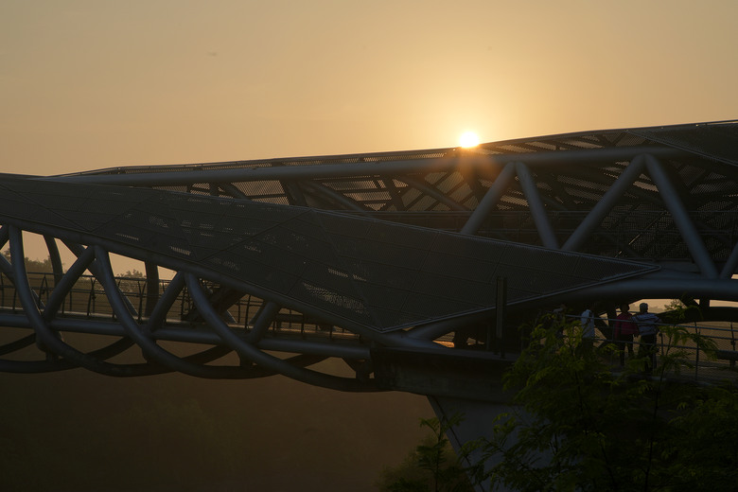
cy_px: 246
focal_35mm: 85
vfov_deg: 16.1
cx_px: 369
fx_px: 1742
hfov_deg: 23.9
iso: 100
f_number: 11
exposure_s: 1/200
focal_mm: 85
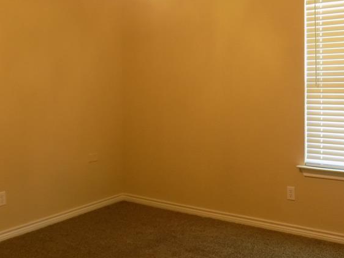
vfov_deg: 34.1
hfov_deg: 44.7
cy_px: 86
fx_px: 417
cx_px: 156
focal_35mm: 42
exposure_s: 1/30
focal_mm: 4
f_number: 3.1
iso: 160
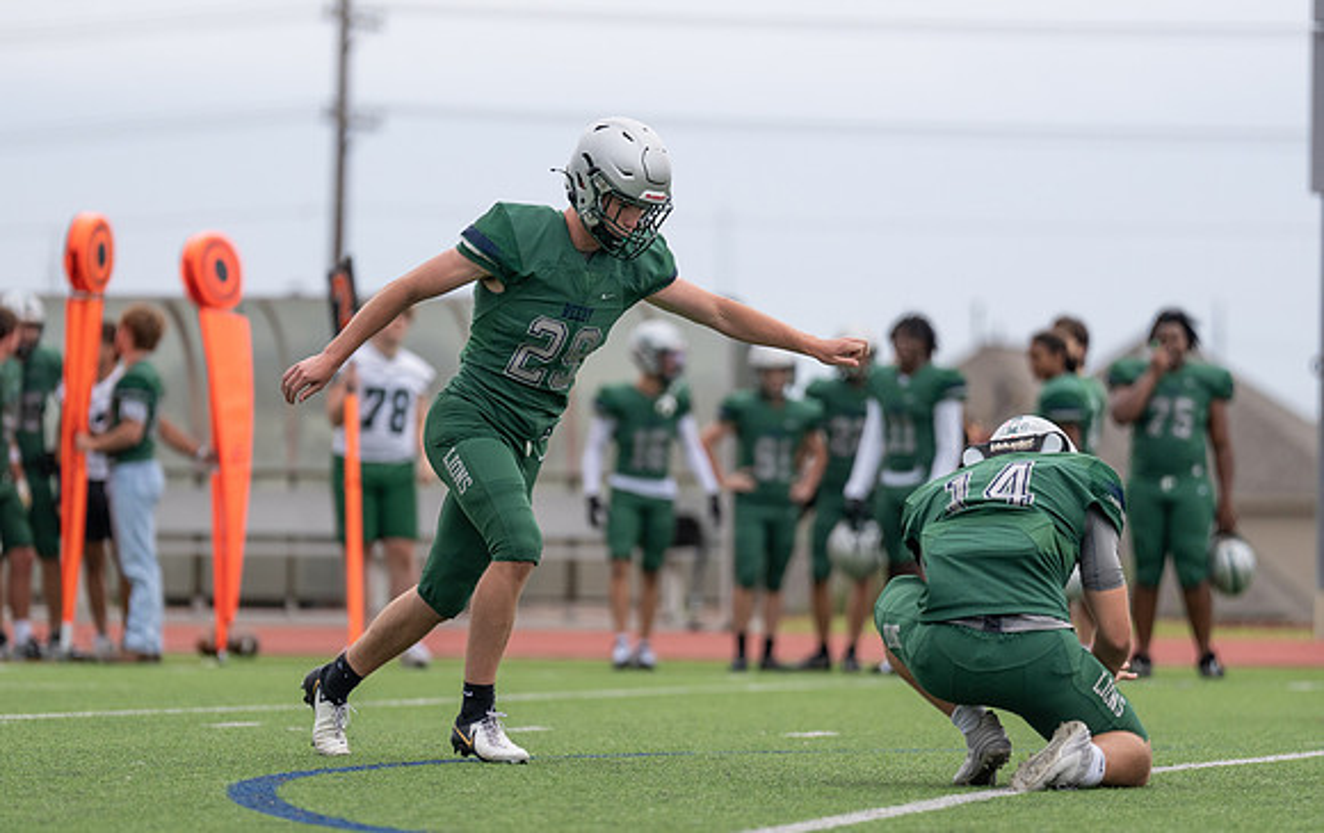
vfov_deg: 4.5
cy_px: 491
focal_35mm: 290
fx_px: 10489
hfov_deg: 7.2
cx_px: 609
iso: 250
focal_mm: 200
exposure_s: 1/1250
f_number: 2.8
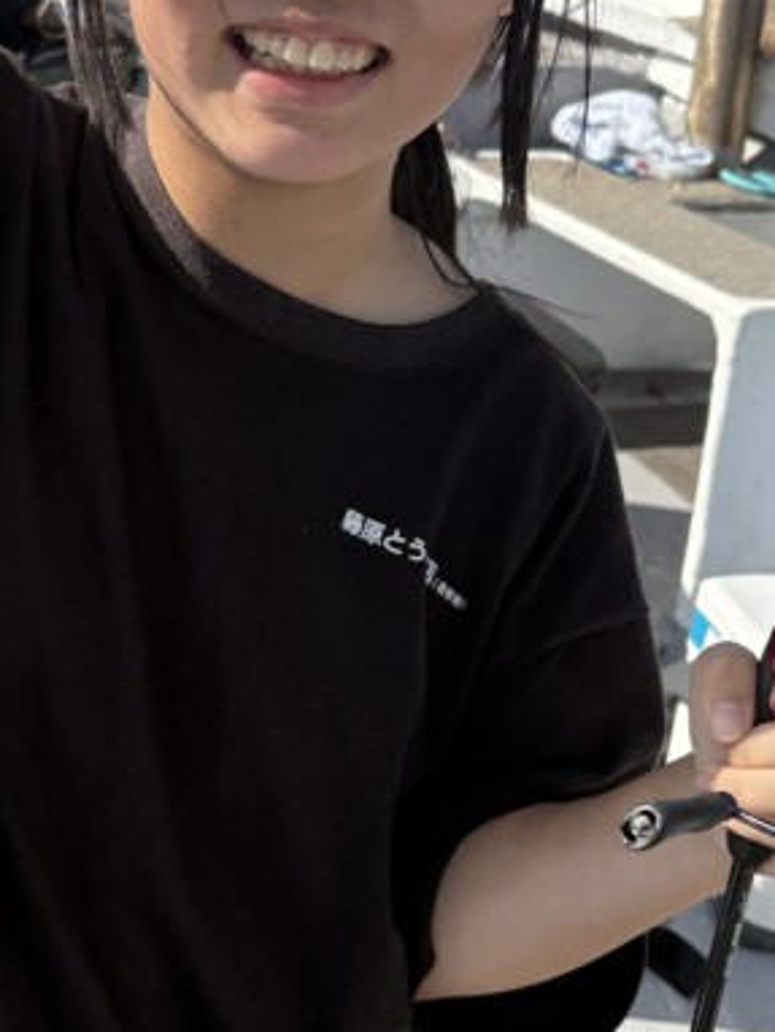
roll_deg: -4.0
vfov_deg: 28.5
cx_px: 103
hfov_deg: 21.2
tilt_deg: -21.1
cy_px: 546
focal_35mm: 68
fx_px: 2028
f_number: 1.6
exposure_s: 1/3125
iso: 64
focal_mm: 5.96
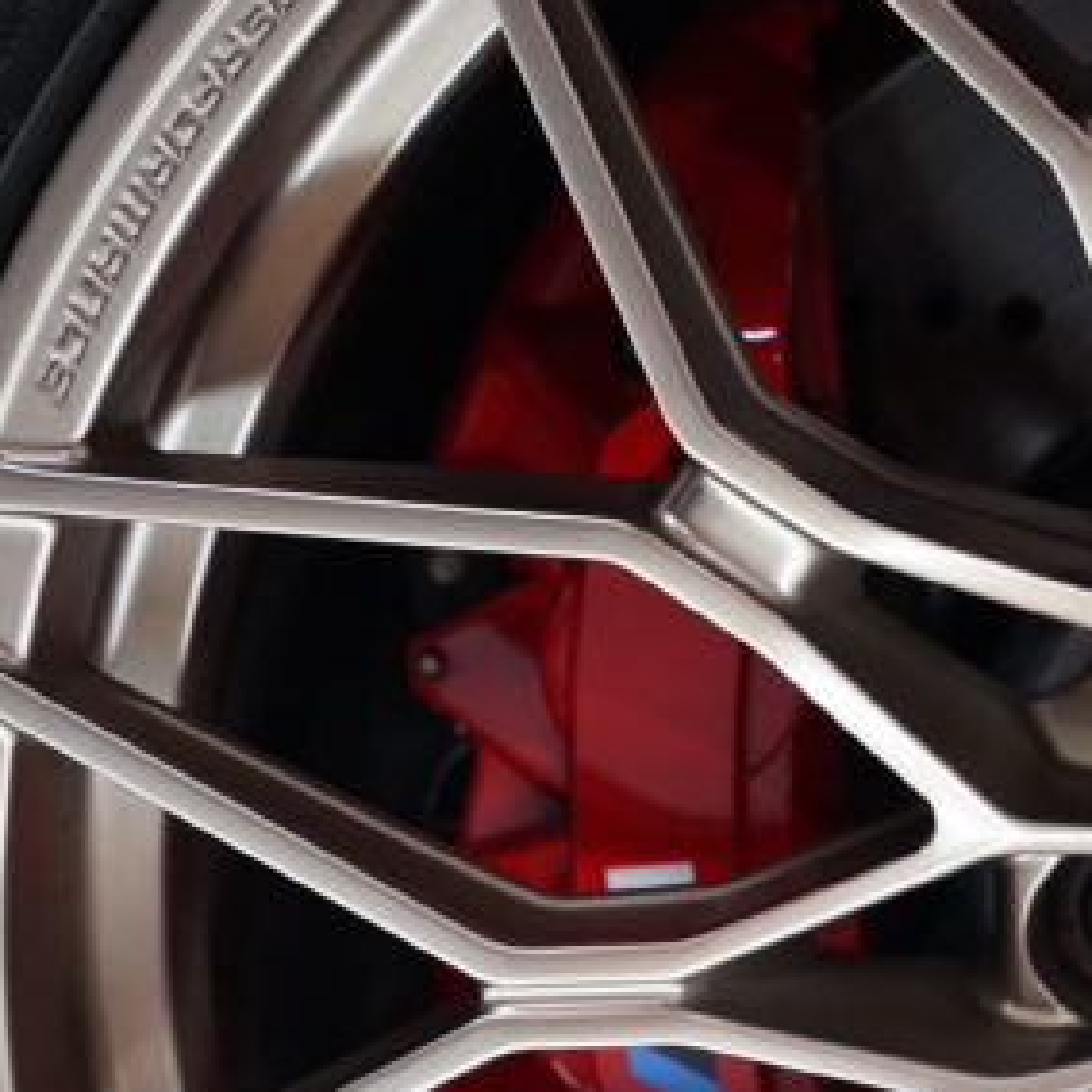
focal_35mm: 161
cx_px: 608
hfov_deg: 10.9
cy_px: 965
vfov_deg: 10.8
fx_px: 5746
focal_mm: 70
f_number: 2.8
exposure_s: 1/80
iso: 800
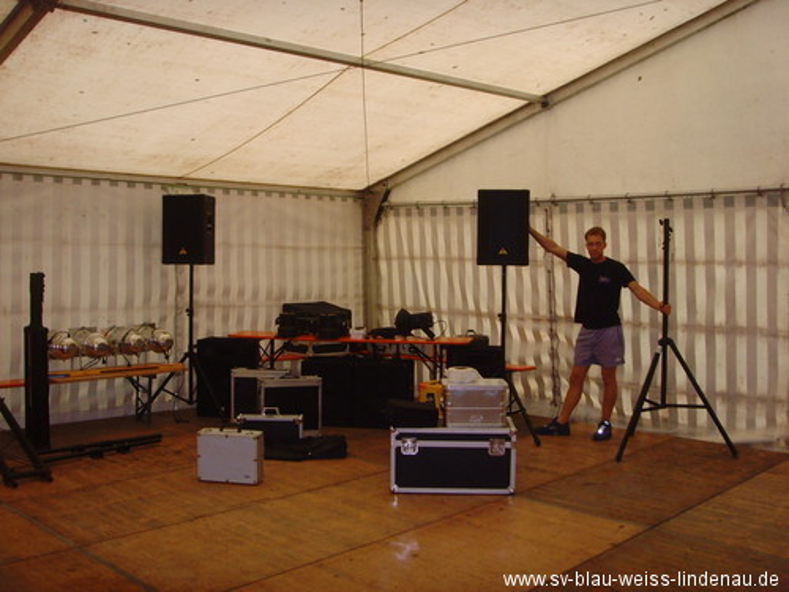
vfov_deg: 36.8
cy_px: 296
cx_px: 394
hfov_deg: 47.9
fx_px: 889
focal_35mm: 39
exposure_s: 1/45
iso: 200
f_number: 3.5
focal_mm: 6.6
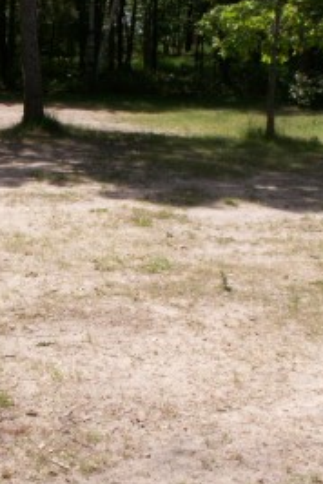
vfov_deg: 28.8
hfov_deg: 19.3
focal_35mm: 70
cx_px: 72
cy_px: 227
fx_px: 942
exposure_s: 1/160
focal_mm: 5.86
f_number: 6.3
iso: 50
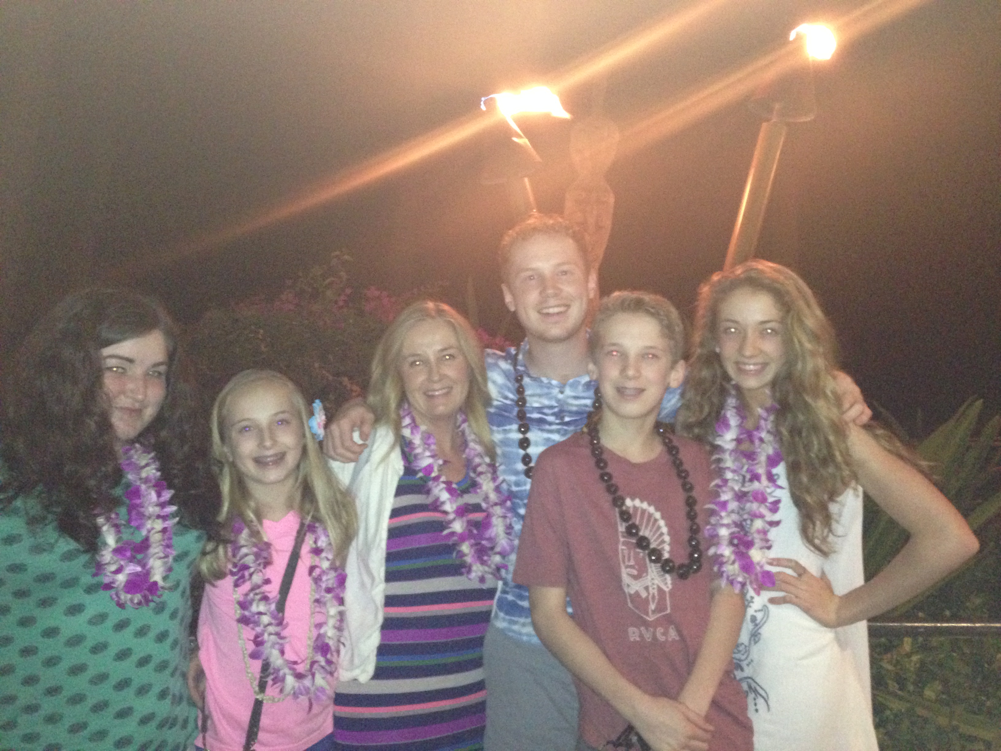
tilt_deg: +1.0
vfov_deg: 42.9
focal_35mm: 33
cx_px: 500
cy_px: 376
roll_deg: +1.5
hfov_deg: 55.4
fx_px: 954
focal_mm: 4.12
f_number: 2.4
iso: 500
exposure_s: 1/16
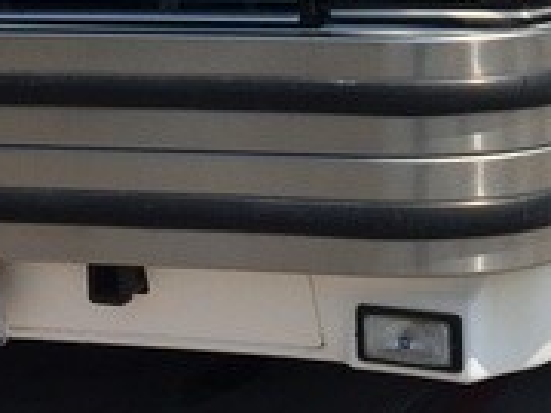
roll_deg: +1.8
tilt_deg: -2.0
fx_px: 1640
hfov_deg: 19.0
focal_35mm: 103
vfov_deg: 13.6
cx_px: 407
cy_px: -190
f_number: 2.2
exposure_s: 1/4405
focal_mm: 4.15
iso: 32
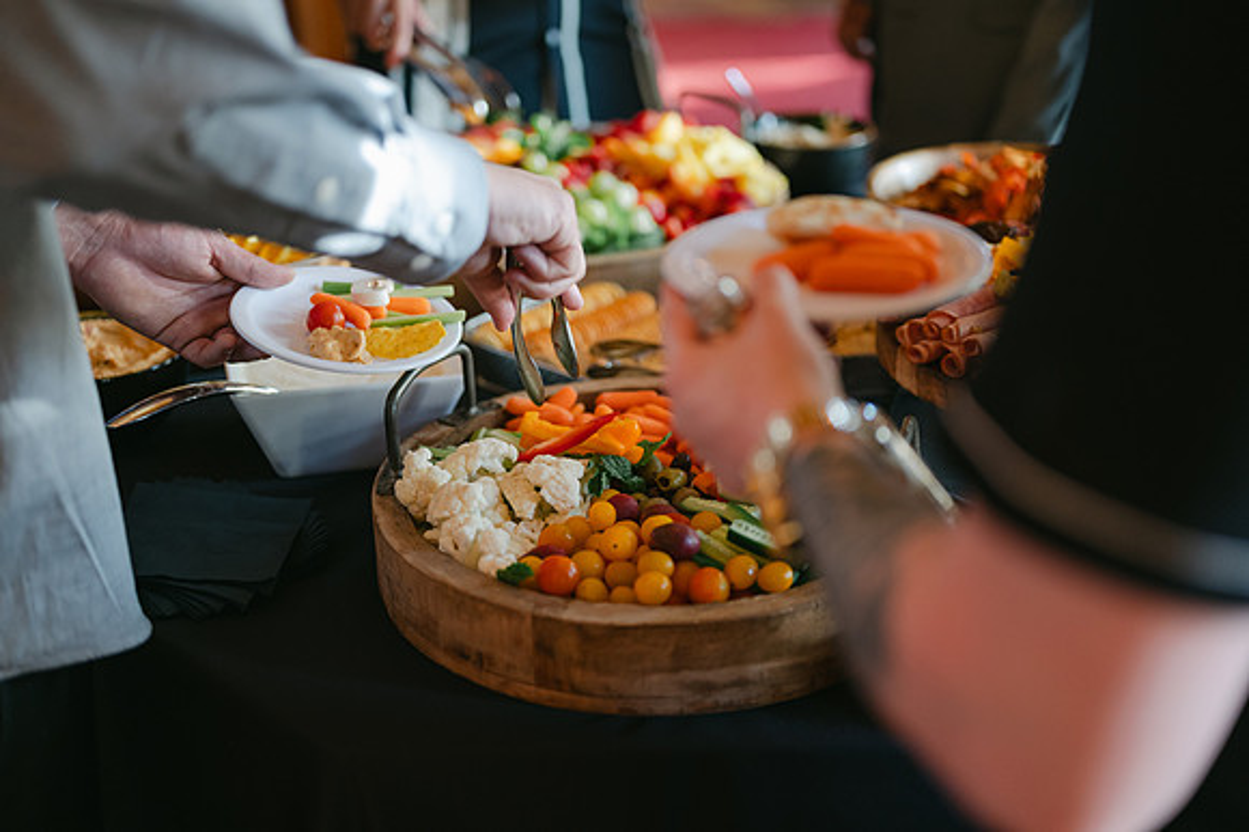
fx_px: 1734
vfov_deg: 27.0
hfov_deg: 39.6
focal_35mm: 50
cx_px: 624
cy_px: 416
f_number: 1.8
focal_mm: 50
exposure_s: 1/125
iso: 1400
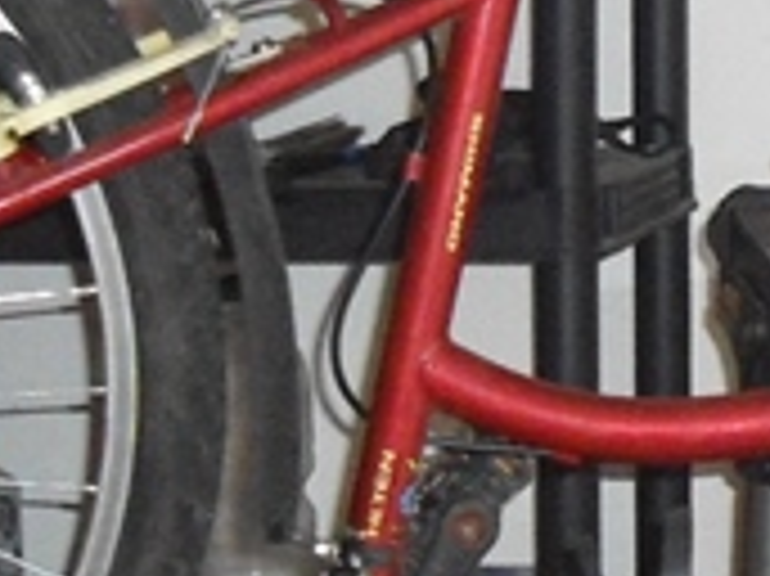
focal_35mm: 186
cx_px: 1103
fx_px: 4134
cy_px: 135
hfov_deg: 10.3
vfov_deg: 8.0
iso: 400
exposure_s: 1/40
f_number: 3
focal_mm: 5.6
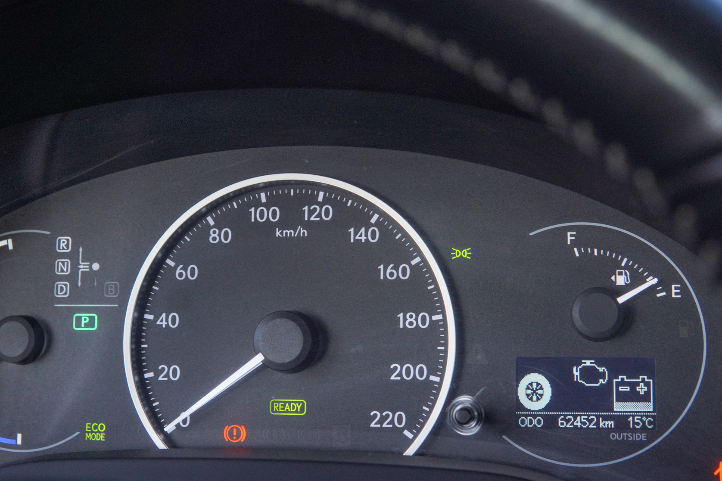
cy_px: 240
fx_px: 1103
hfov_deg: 36.2
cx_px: 315
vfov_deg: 24.6
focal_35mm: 55
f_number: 5.6
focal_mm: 30
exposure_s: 1/100
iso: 640
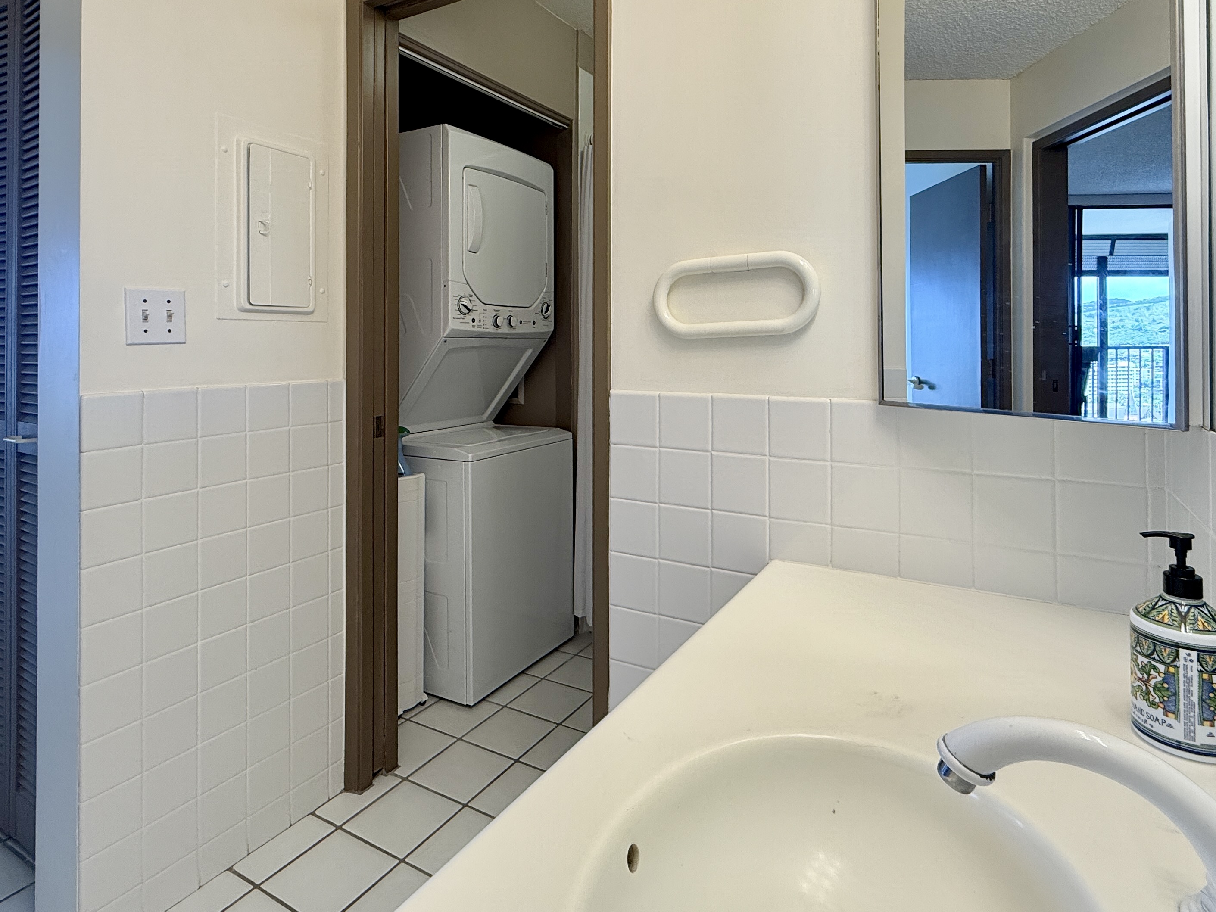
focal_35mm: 20
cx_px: 614
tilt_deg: +0.7
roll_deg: +0.2
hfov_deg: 81.7
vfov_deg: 64.9
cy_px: 338
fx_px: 703
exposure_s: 1/120
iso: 125
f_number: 2.2
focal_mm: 2.22
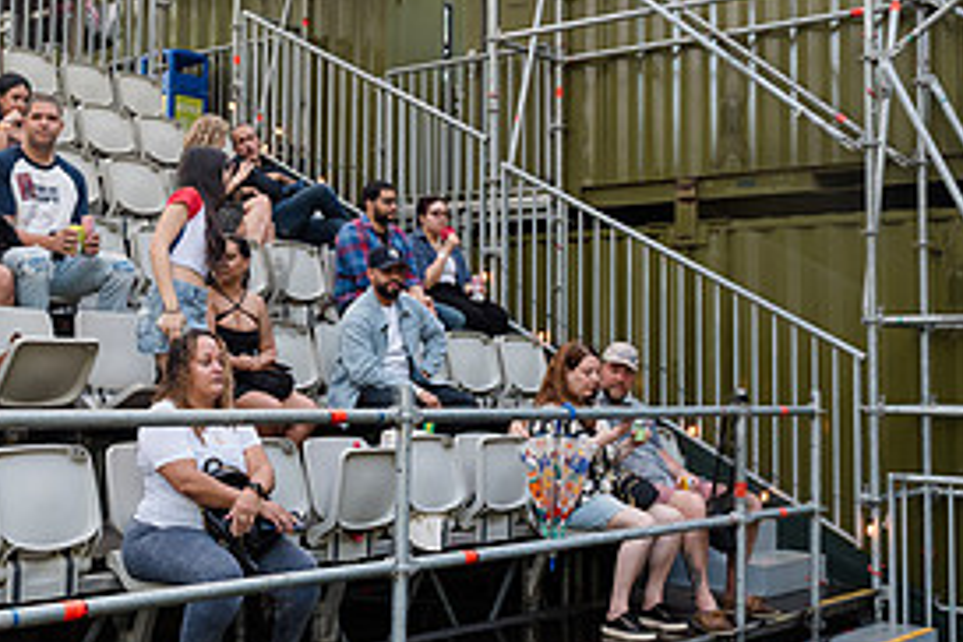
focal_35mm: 51
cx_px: 275
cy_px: 277
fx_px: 1364
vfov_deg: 26.5
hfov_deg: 38.2
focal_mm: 24
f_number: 4.5
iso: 1000
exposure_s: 1/320
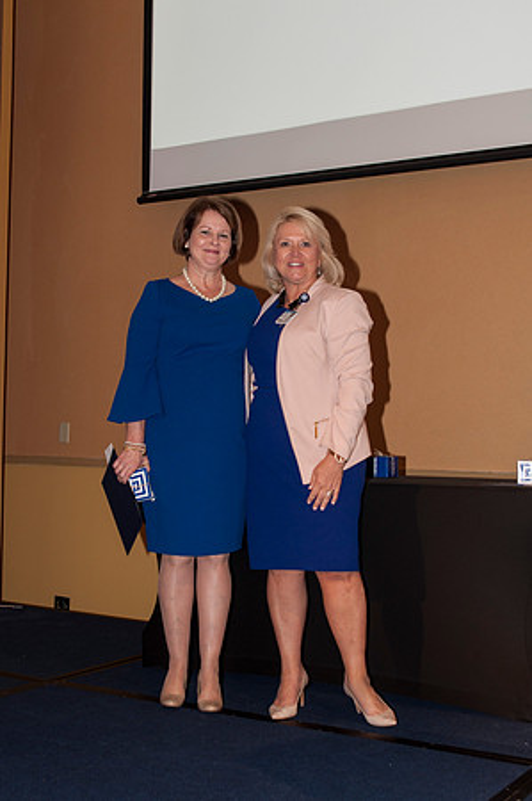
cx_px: 266
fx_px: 1066
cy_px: 400
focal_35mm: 48
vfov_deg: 41.2
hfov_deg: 28.0
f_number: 5.6
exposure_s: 1/30
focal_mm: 32
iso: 400
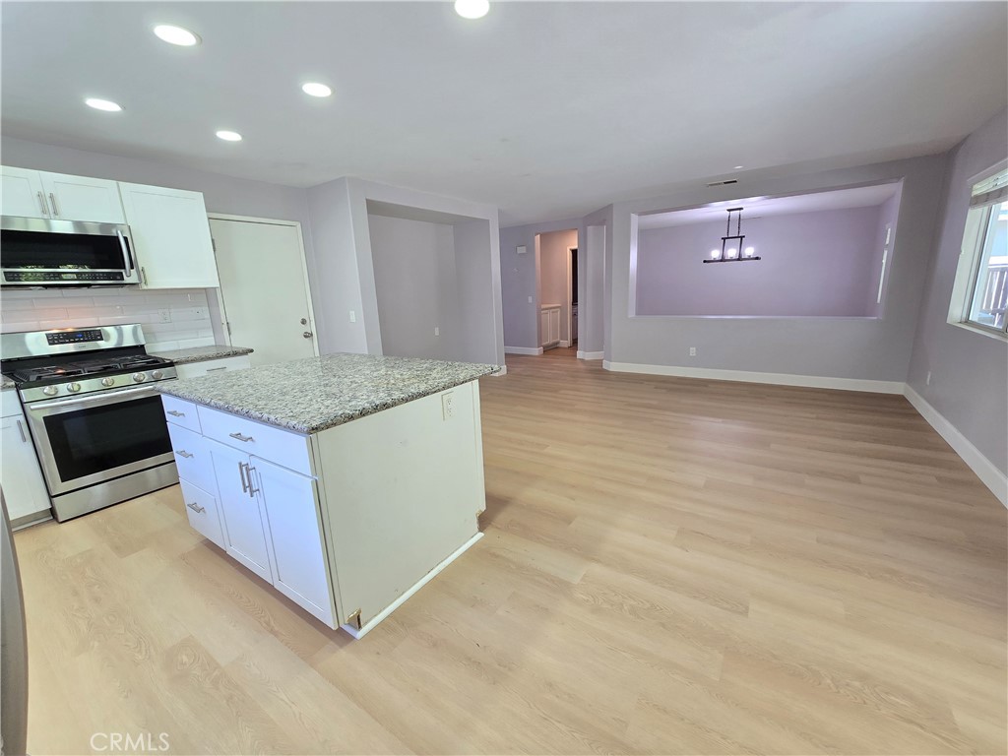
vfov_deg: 89.9
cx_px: 504
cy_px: 378
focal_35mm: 13
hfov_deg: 106.2
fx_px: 379
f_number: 2.2
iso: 100
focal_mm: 2.2
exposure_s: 1/60
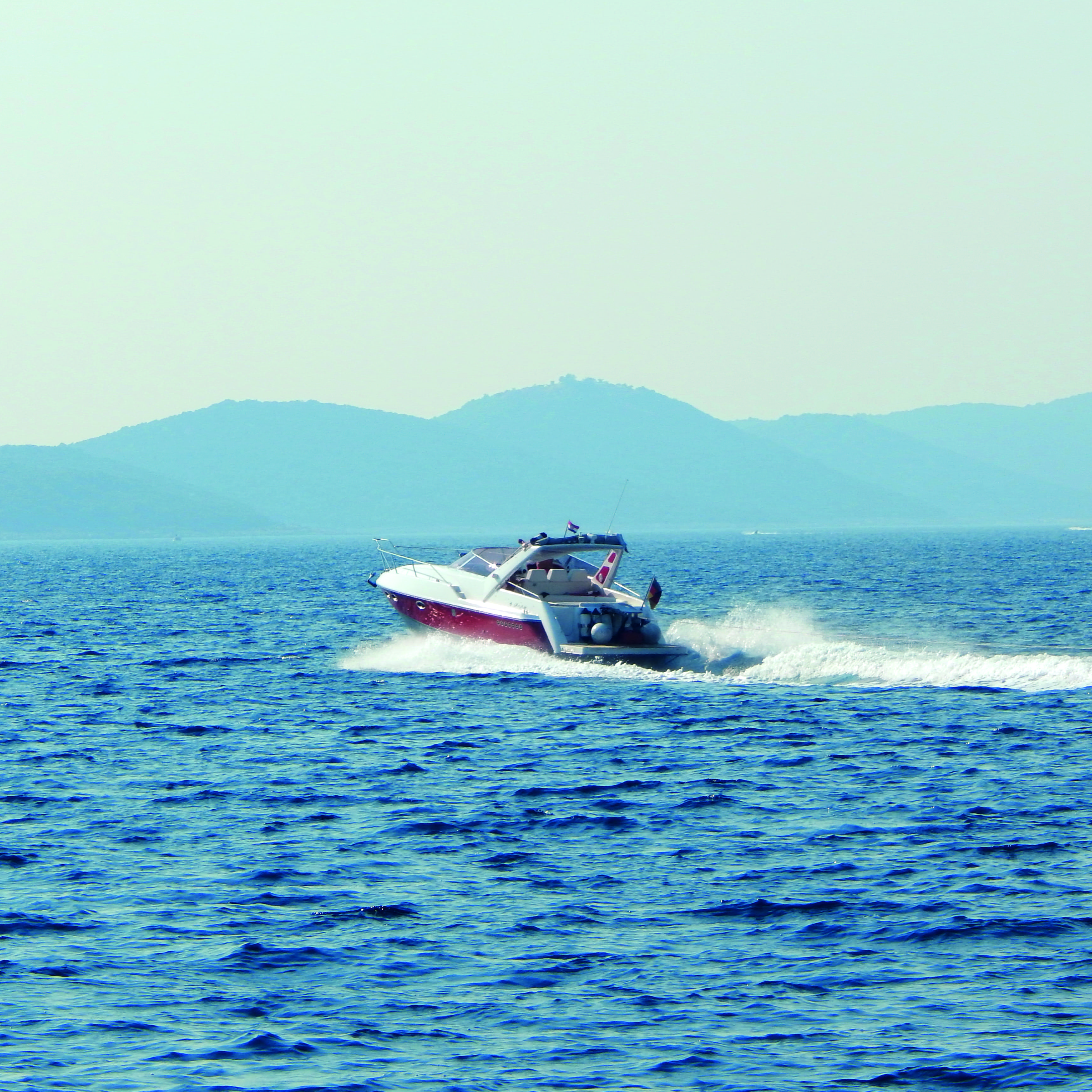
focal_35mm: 276
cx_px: 493
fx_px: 9851
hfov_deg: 6.3
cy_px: 546
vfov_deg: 6.3
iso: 125
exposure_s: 1/800
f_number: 5.6
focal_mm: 41.7
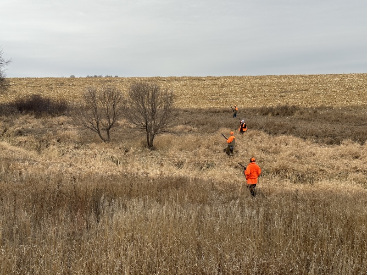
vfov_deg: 30.3
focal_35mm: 48
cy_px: 138
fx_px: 509
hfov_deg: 39.7
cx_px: 184
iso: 64
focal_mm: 6.86
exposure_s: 1/651
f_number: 1.78
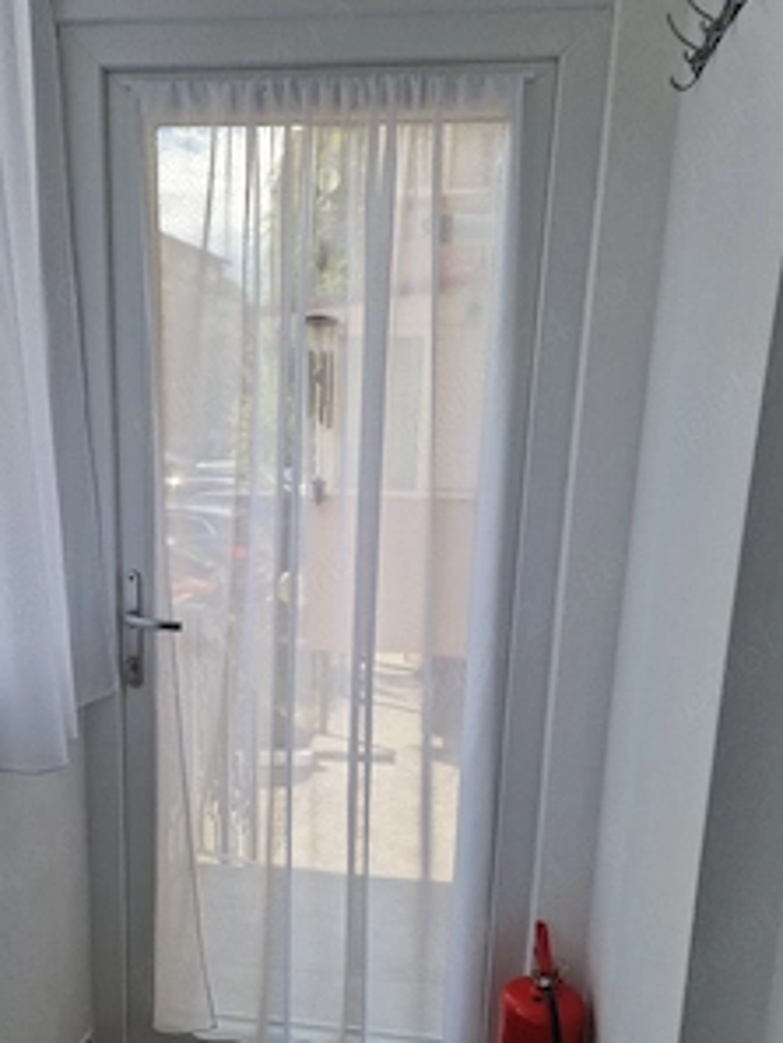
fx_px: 934
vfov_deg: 57.3
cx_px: 312
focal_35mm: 31
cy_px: 674
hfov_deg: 45.2
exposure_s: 1/333
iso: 50
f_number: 1.8
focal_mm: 5.4
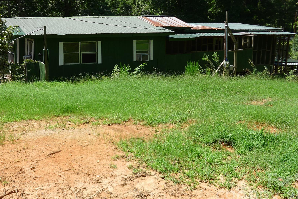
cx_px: 139
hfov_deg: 36.9
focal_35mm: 54
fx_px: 447
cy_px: 84
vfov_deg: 25.0
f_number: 3.5
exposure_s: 1/500
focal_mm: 9.2
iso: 80
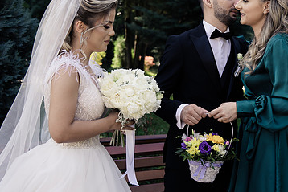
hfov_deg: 31.5
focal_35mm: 63
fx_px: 504
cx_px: 200
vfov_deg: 21.5
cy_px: 71
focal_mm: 28
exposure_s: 1/400
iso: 160
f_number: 2.8
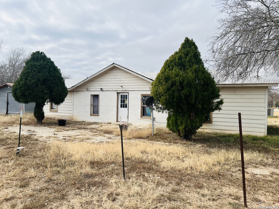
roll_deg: -1.1
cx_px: 140
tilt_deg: -0.2
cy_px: 104
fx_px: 210
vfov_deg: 53.1
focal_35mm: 26
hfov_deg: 67.3
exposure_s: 1/5587
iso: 50
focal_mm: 5.7
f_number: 1.5
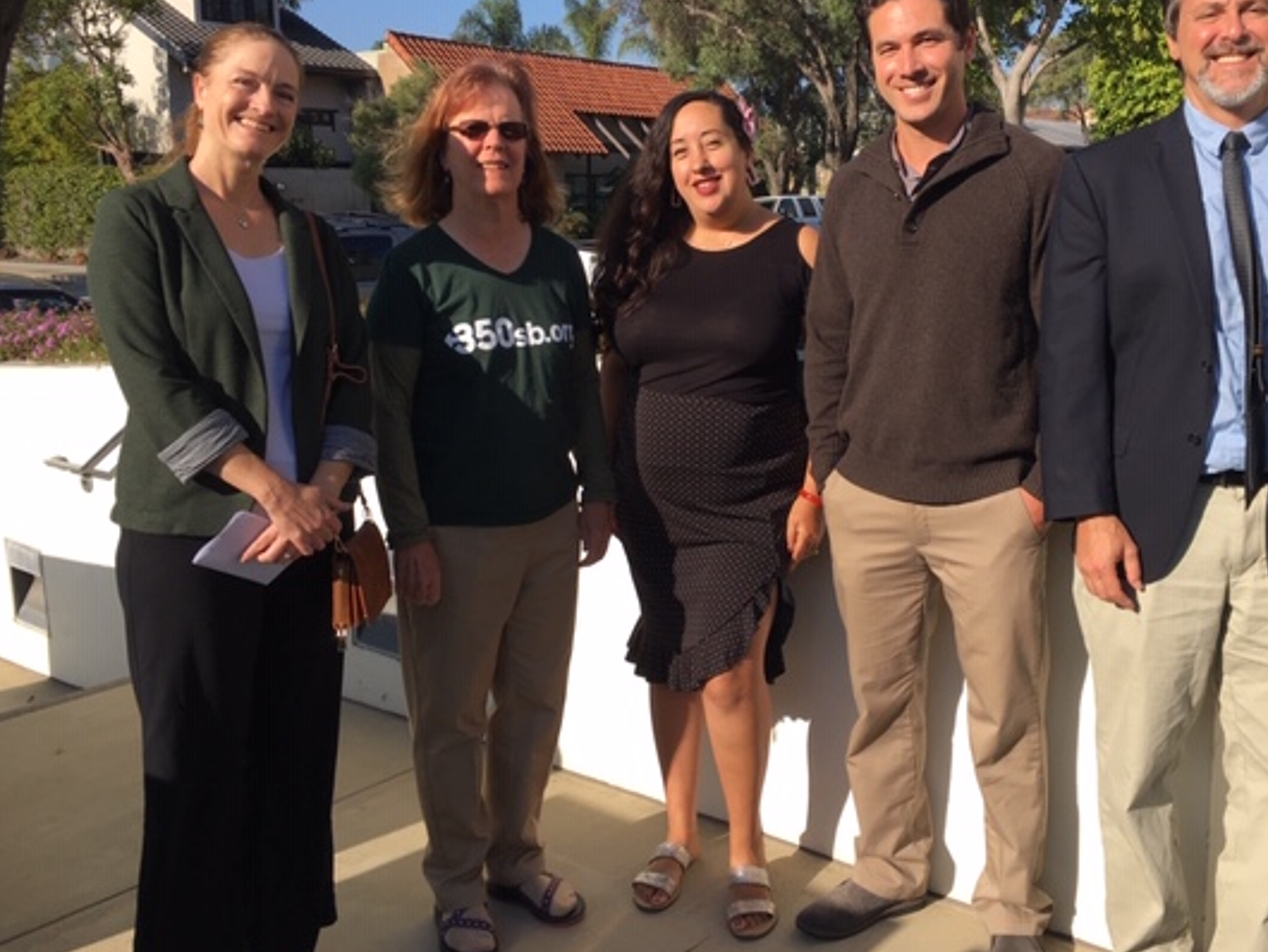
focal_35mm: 35
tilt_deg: -8.4
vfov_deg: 40.6
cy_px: 402
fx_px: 1283
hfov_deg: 52.4
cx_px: 739
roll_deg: -0.3
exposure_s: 1/1183
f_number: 2.2
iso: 25
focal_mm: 4.15
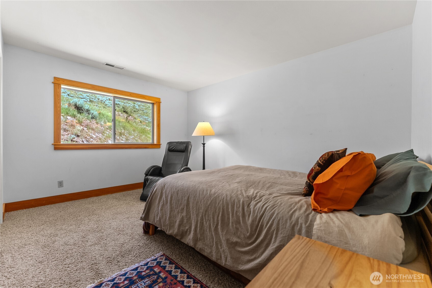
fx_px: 178
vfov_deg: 78.1
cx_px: 216
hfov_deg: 101.1
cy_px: 144
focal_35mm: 15
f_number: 3.5
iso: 400
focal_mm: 14.8
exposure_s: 1/50
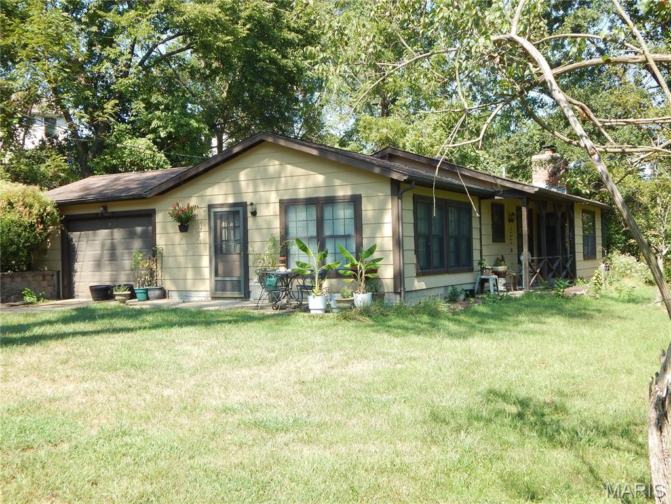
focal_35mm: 38
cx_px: 336
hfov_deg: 49.0
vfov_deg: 37.7
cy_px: 252
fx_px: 737
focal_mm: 6.8
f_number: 3.4
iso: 125
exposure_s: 1/320
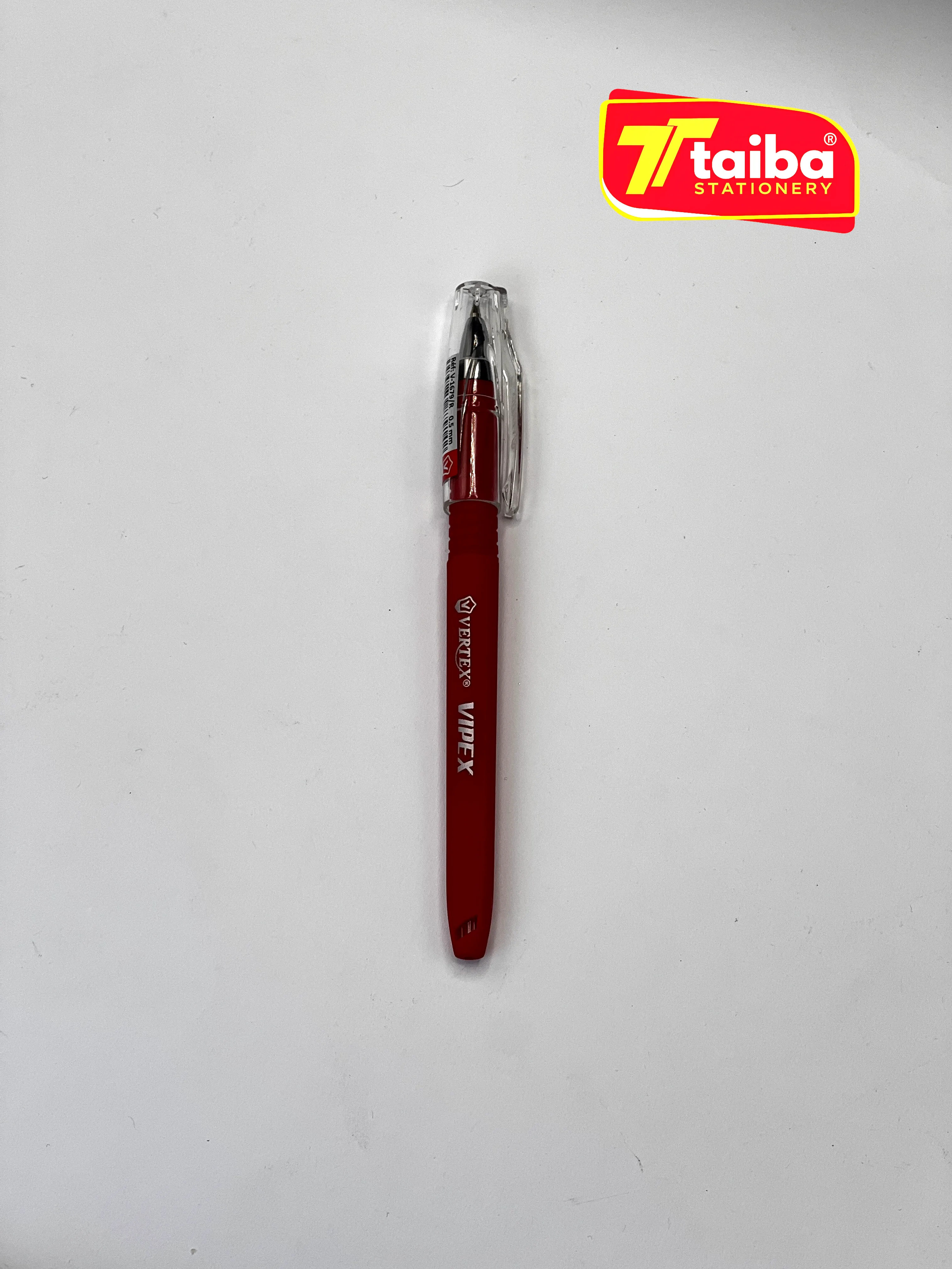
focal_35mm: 77
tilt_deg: -72.7
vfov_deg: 25.3
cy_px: 634
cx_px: 476
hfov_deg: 19.1
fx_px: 2824
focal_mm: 9
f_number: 2.8
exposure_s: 1/404
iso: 32
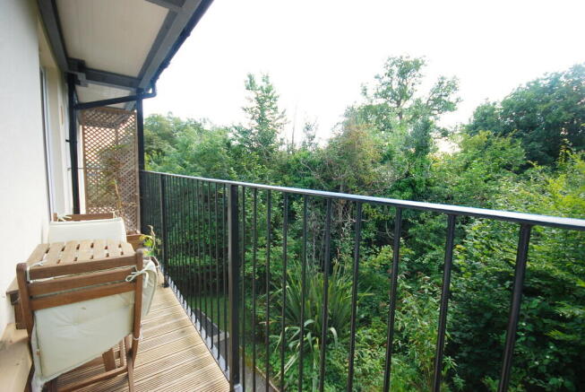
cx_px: 292
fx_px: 244
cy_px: 196
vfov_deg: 77.5
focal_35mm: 15
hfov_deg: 100.3
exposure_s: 1/125
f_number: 5.6
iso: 200
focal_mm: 10
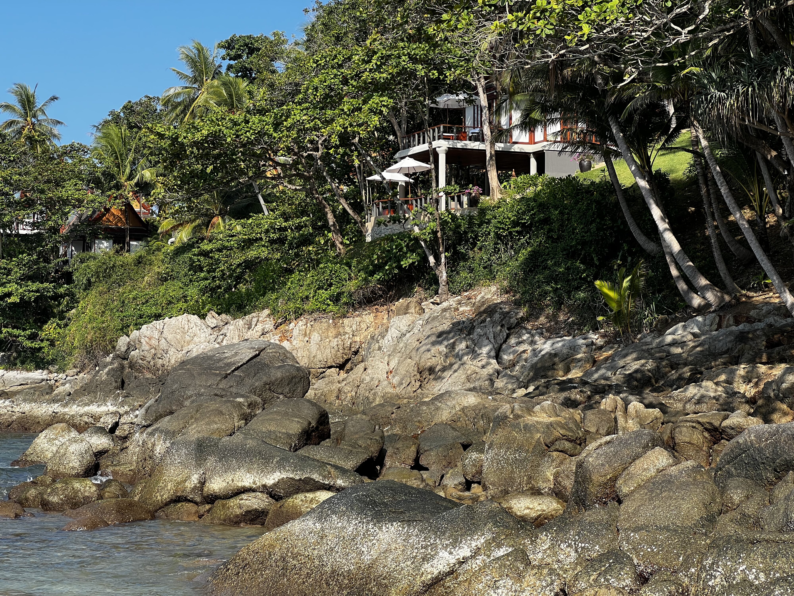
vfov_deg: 19.1
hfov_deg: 25.3
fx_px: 1766
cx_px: 397
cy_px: 298
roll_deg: -0.1
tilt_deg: +3.1
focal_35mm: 77
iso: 32
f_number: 2.8
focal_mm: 9
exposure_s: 1/431
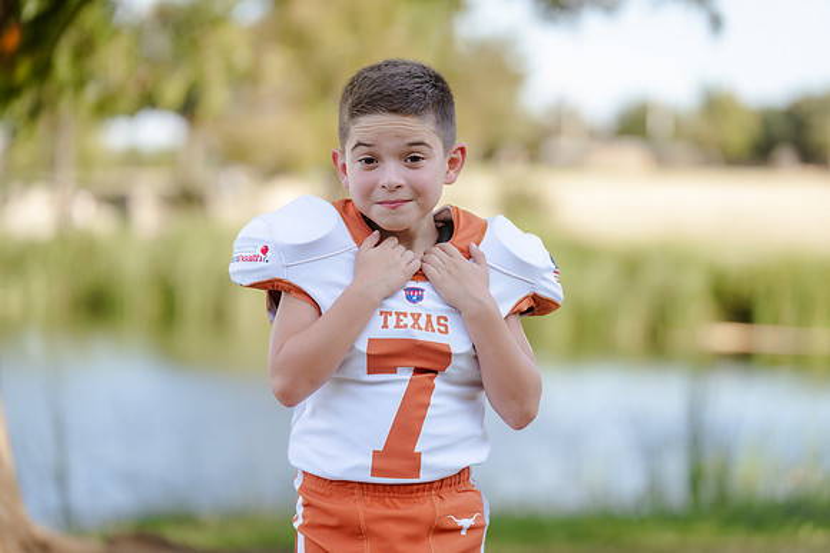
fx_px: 2836
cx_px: 415
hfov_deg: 16.6
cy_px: 276
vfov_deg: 11.2
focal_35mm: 123
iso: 125
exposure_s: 1/320
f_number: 3.2
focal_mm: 123
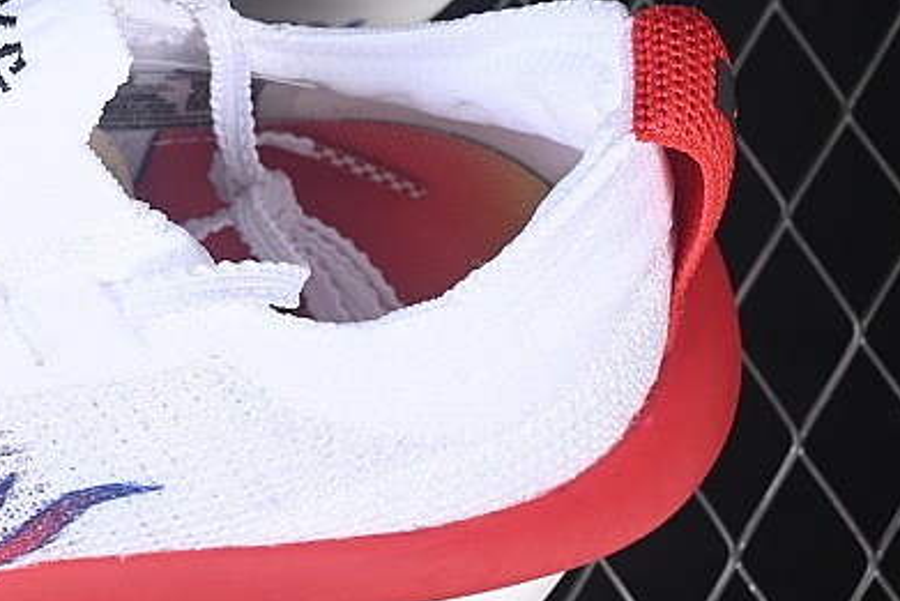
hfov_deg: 9.8
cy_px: 145
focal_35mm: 207
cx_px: -189
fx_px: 5177
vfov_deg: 6.6
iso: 160
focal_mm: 50
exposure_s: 1/80
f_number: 7.1
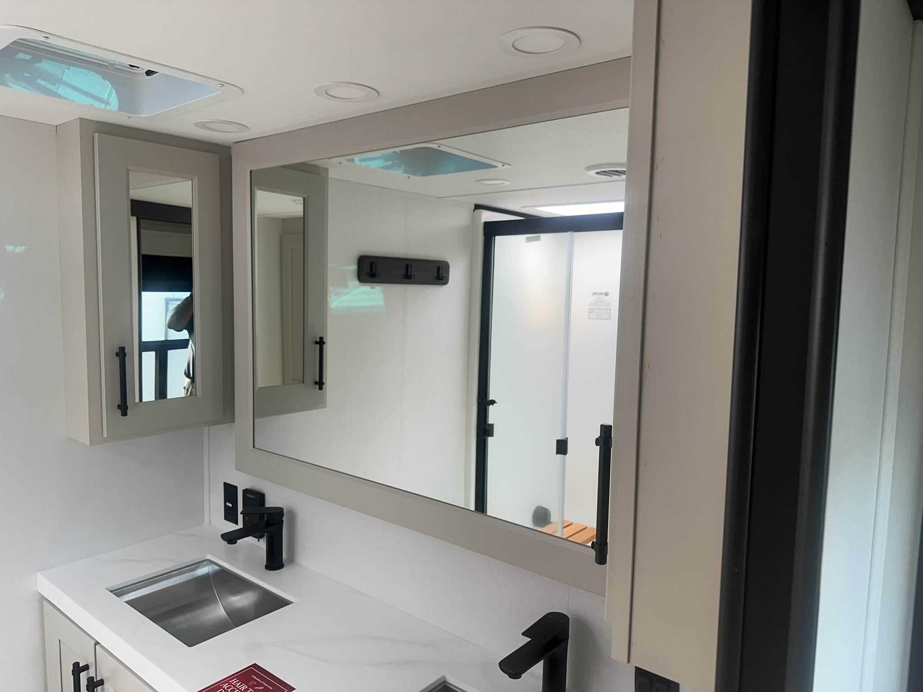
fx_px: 640
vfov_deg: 56.8
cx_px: 462
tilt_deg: -5.5
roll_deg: -0.8
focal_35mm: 24
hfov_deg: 71.6
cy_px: 346
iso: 80
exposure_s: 1/121
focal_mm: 6.86
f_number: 1.78
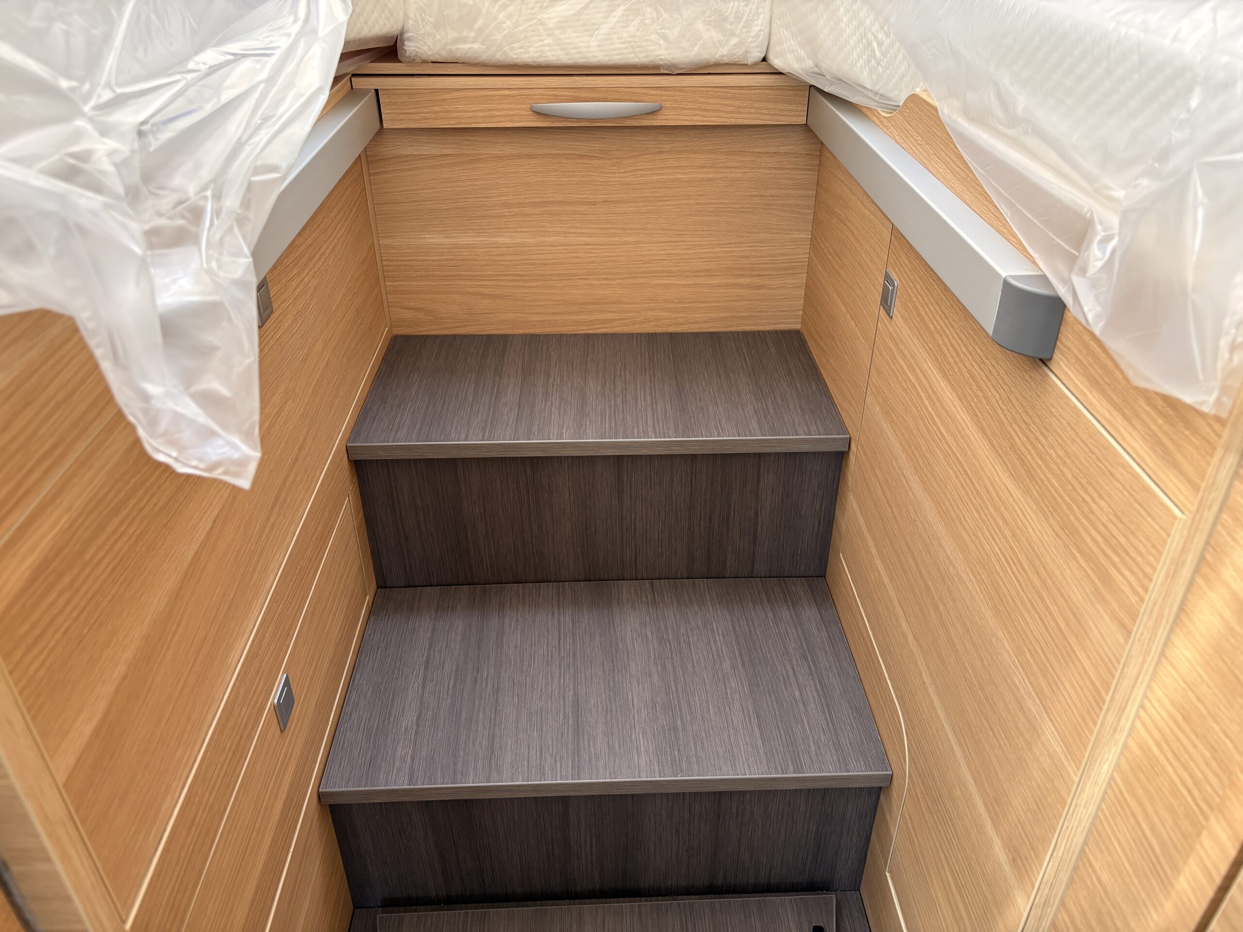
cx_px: 622
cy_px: 466
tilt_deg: -29.6
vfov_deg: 53.1
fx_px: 934
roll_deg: +1.0
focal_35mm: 26
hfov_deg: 67.3
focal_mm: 5.96
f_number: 1.6
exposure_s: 1/117
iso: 125
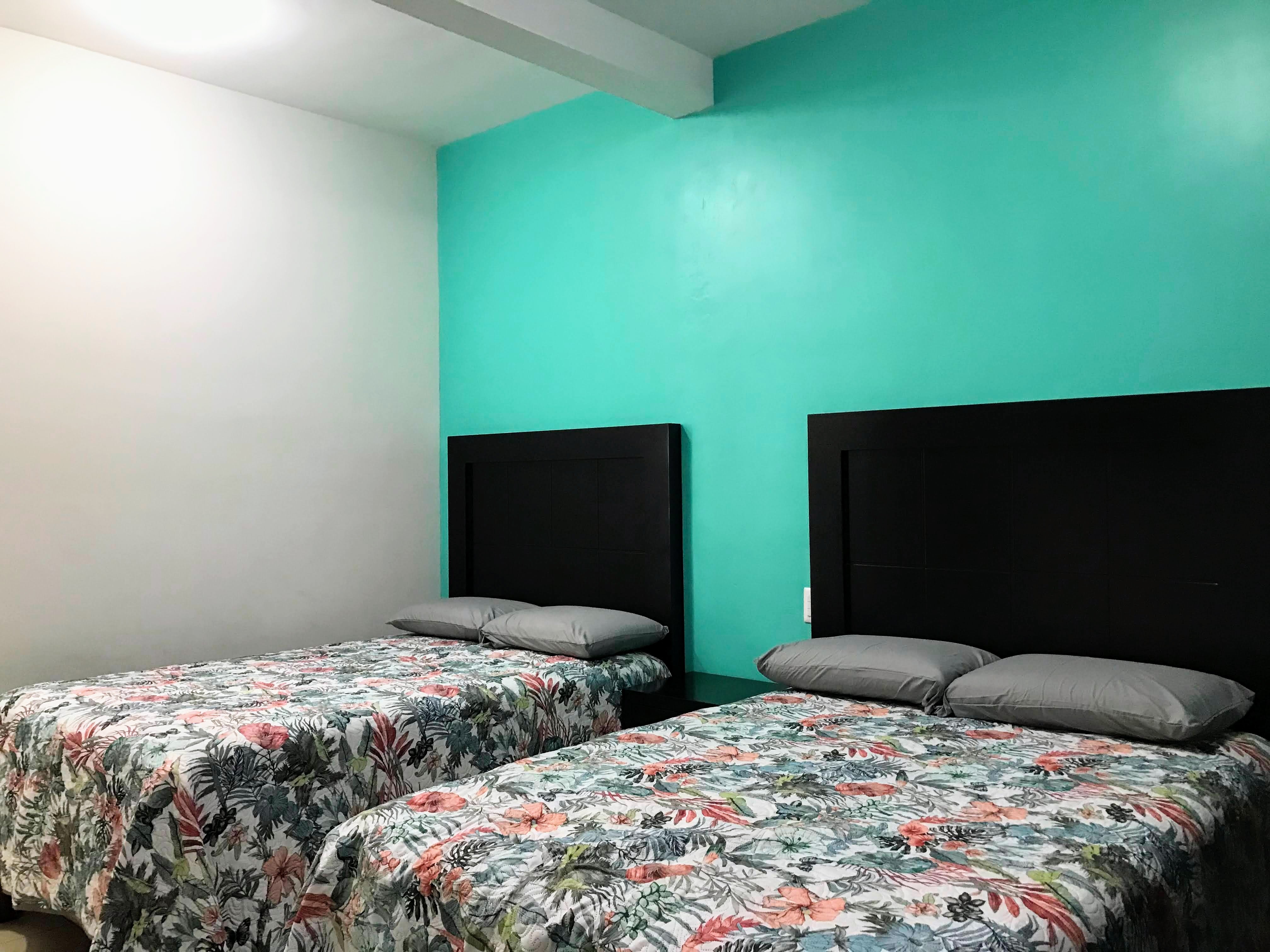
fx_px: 1027
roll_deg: +0.5
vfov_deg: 49.7
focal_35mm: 28
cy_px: 476
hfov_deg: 63.4
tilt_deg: +1.2
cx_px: 635
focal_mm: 3.99
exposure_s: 1/15
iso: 50
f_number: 1.8
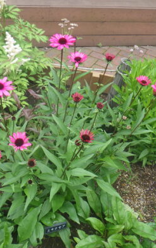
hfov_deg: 29.6
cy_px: 124
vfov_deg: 46.2
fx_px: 292
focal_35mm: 43
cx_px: 48
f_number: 3.5
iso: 125
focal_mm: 5
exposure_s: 1/160
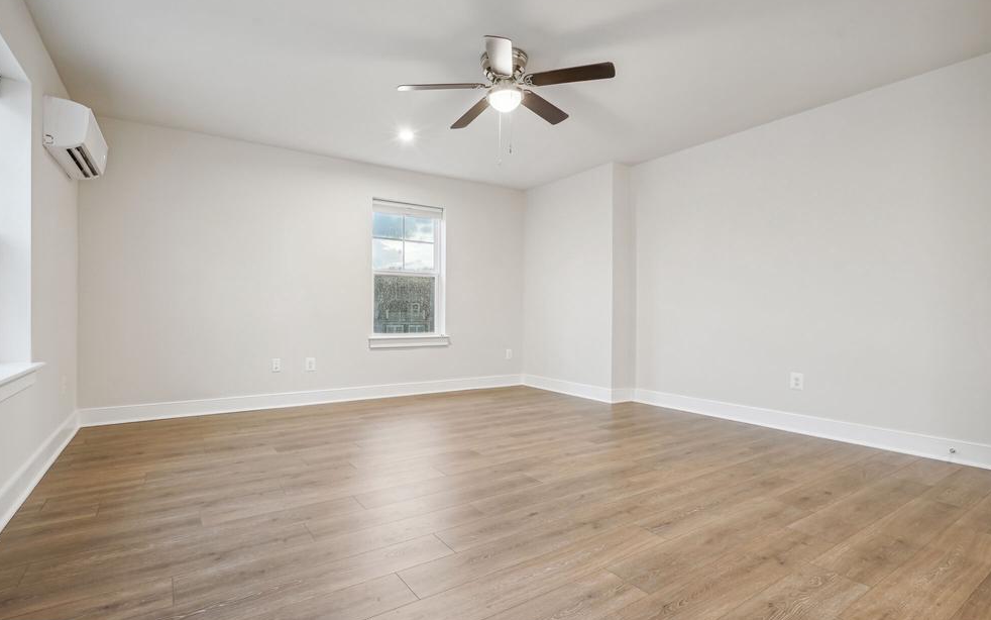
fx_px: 459
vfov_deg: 68.0
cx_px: 478
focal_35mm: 17
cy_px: 315
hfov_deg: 94.3
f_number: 9
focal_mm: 16
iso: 800
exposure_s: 1/20
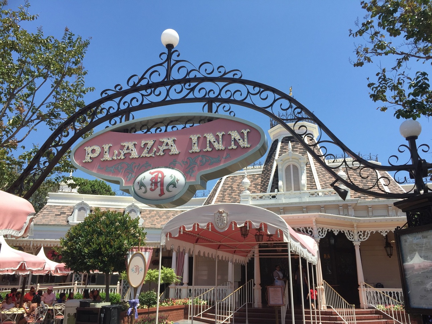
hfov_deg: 61.7
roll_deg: -1.2
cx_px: 216
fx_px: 362
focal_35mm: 29
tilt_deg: +18.6
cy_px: 162
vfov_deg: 48.2
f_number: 2.2
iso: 32
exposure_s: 1/1464
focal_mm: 4.15
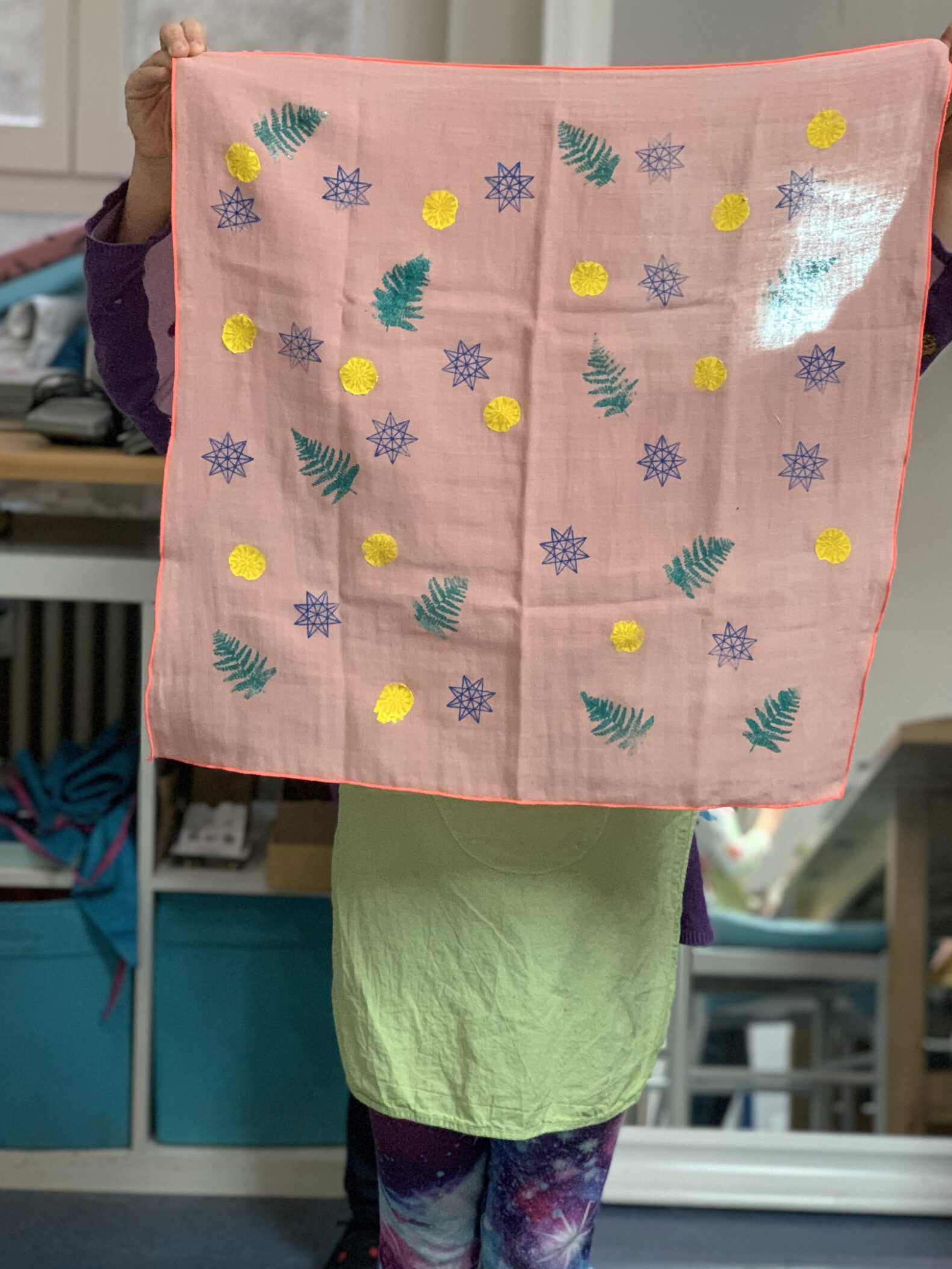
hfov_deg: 23.3
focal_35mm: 63
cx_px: 505
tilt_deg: -9.8
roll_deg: -3.1
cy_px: 649
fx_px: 2310
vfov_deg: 30.7
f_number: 2.4
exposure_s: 1/50
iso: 250
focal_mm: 6
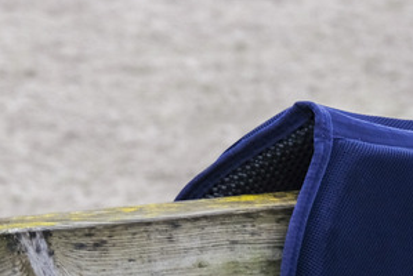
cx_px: 551
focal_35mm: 390
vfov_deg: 3.5
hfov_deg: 5.2
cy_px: 365
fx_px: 4478
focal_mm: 75.7
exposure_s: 1/125
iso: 800
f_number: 5.6
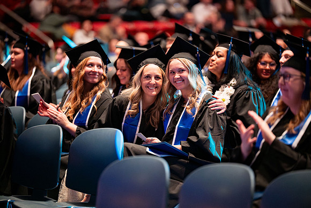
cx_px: 156
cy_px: 104
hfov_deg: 10.3
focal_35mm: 200
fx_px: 1728
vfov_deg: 6.9
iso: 3200
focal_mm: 200
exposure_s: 1/200
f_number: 2.8
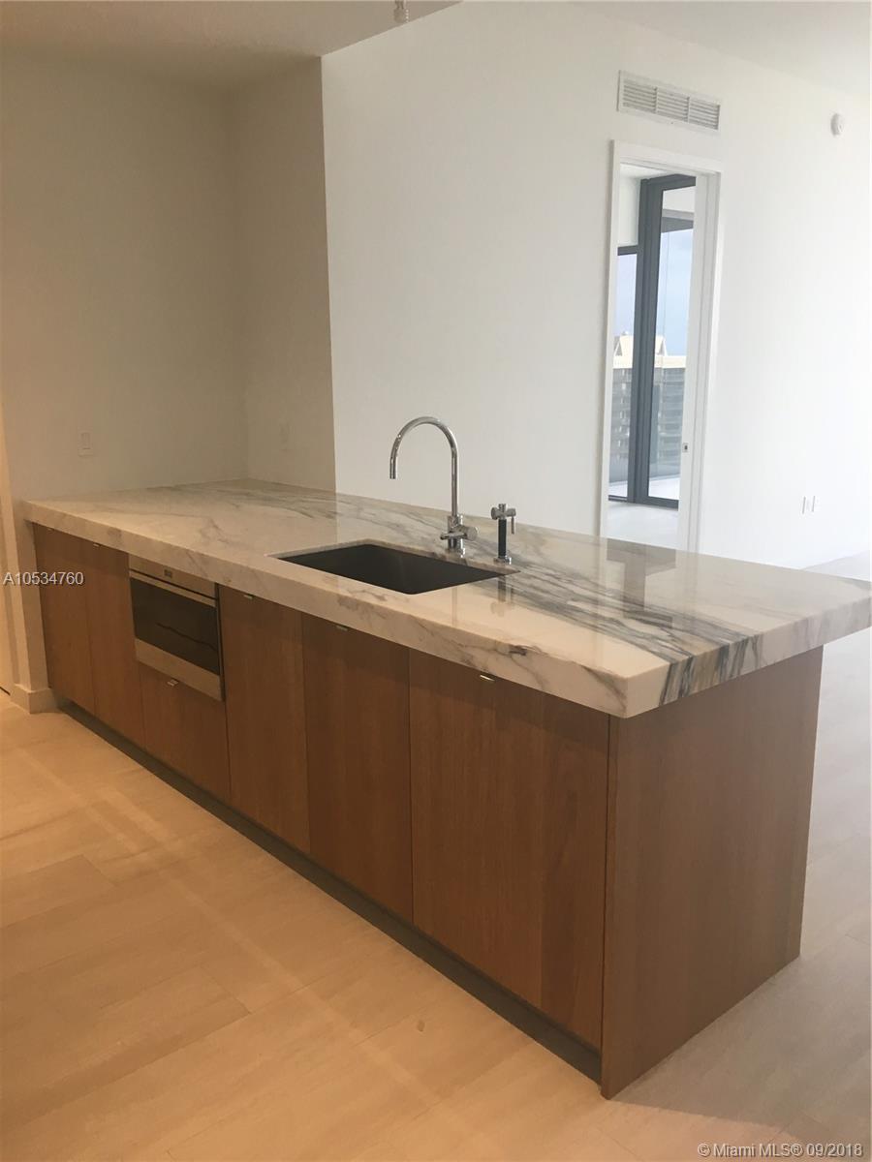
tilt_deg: -12.3
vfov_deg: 61.7
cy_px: 581
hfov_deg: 48.2
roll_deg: +0.0
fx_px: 974
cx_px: 436
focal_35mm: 29
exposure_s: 1/30
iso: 25
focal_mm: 4.15
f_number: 2.2
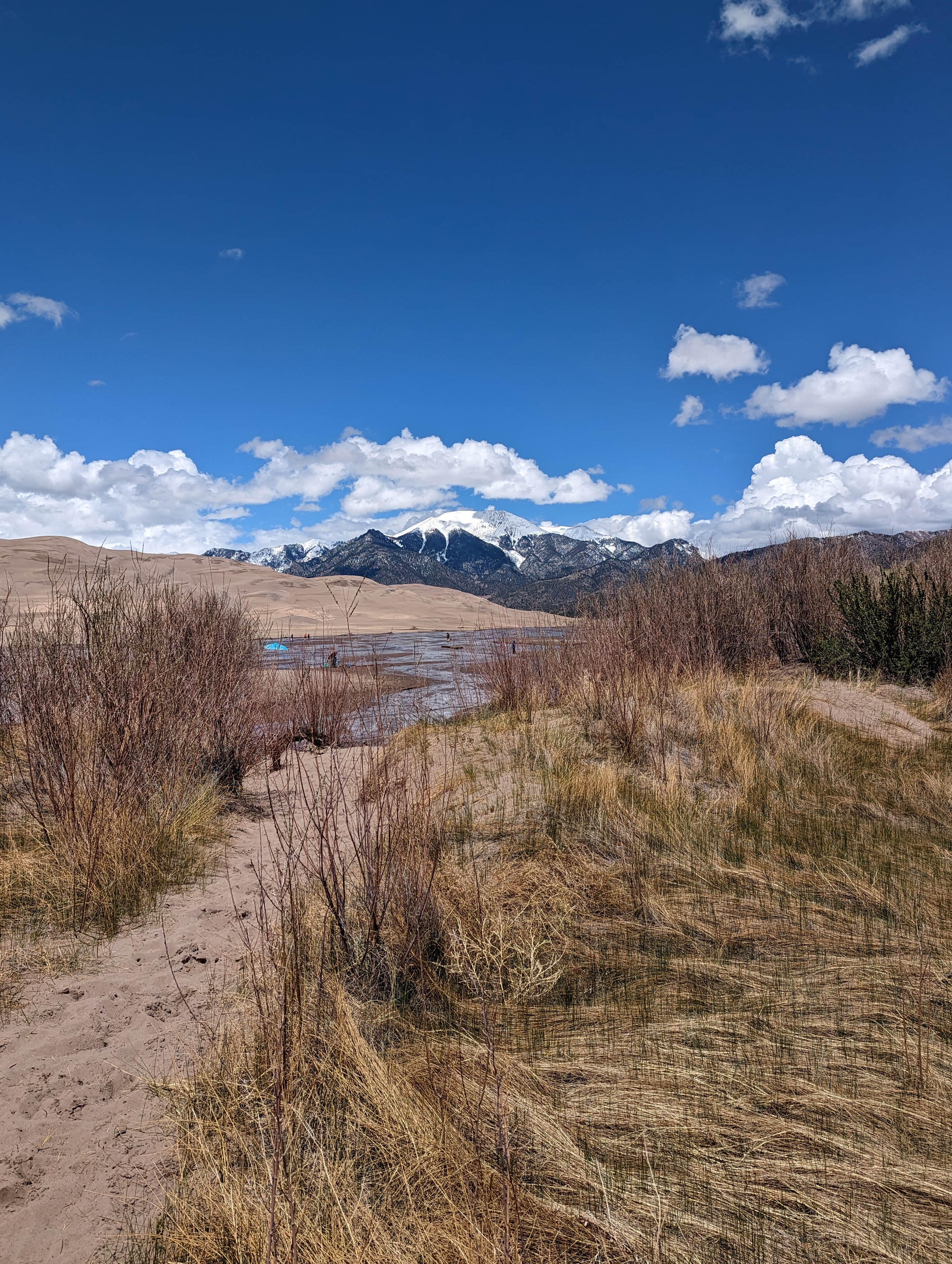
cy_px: 581
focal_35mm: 27
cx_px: 474
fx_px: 988
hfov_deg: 51.5
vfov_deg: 65.2
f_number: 1.85
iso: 49
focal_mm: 6.81
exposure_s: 1/7092
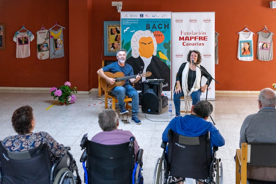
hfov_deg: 43.4
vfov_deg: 29.7
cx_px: 138
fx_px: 347
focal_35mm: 45
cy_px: 92
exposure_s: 1/160
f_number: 4
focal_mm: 45.3
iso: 3200
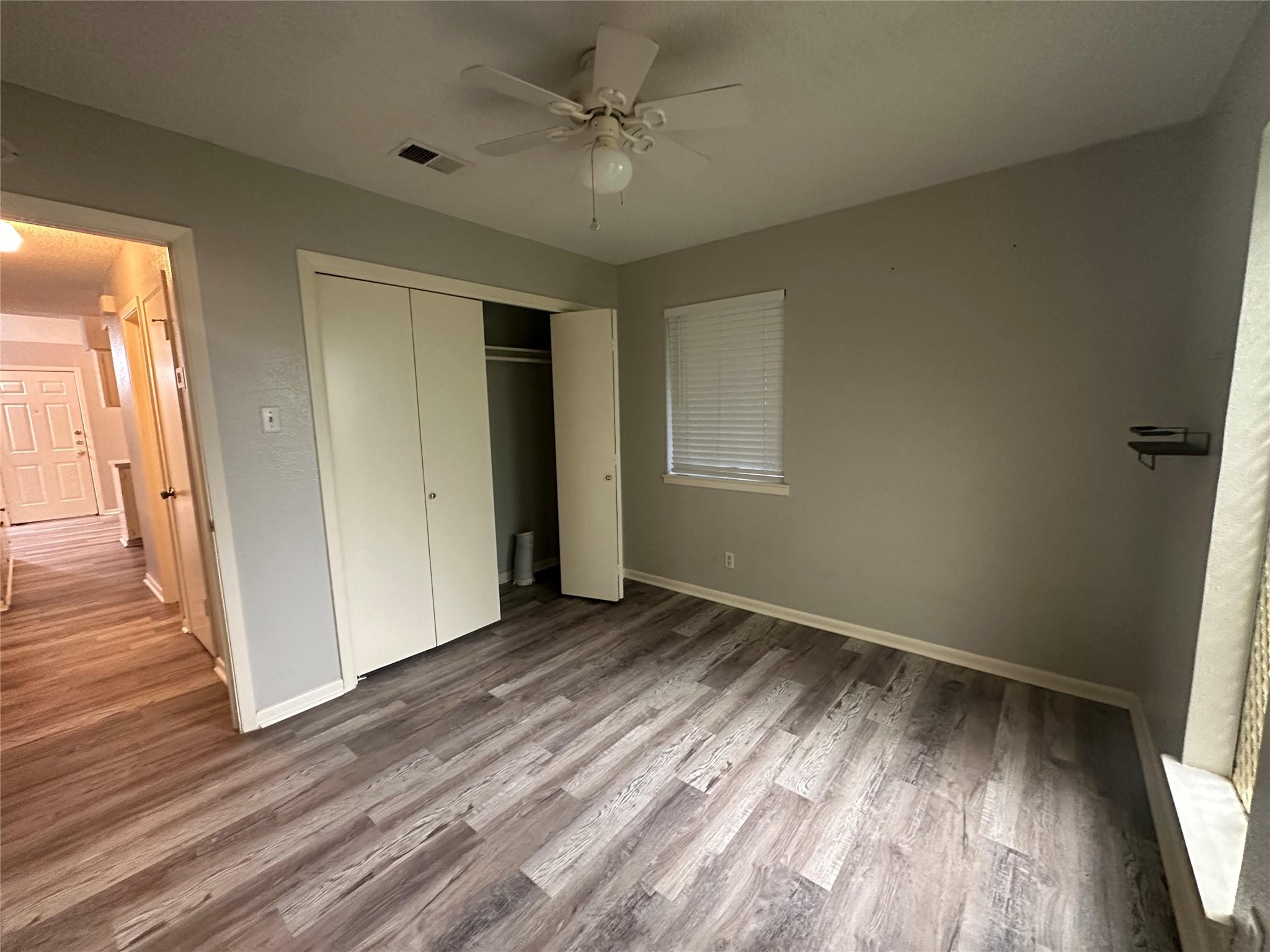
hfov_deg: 102.1
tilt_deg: -7.3
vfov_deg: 85.7
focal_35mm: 14
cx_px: 635
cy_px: 476
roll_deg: +1.4
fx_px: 514
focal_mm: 2.22
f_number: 2.2
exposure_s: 1/60
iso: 640
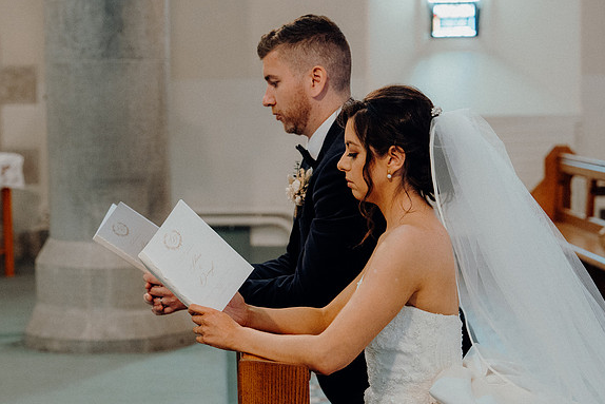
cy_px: 203
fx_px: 1580
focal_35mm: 94
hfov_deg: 21.7
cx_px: 305
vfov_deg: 14.6
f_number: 3.5
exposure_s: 1/160
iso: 3200
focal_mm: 62
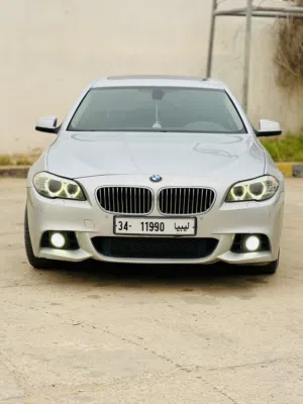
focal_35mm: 77
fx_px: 899
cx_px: 152
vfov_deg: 25.3
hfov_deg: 19.1
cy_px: 202
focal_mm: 9
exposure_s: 1/100
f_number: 2.8
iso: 40
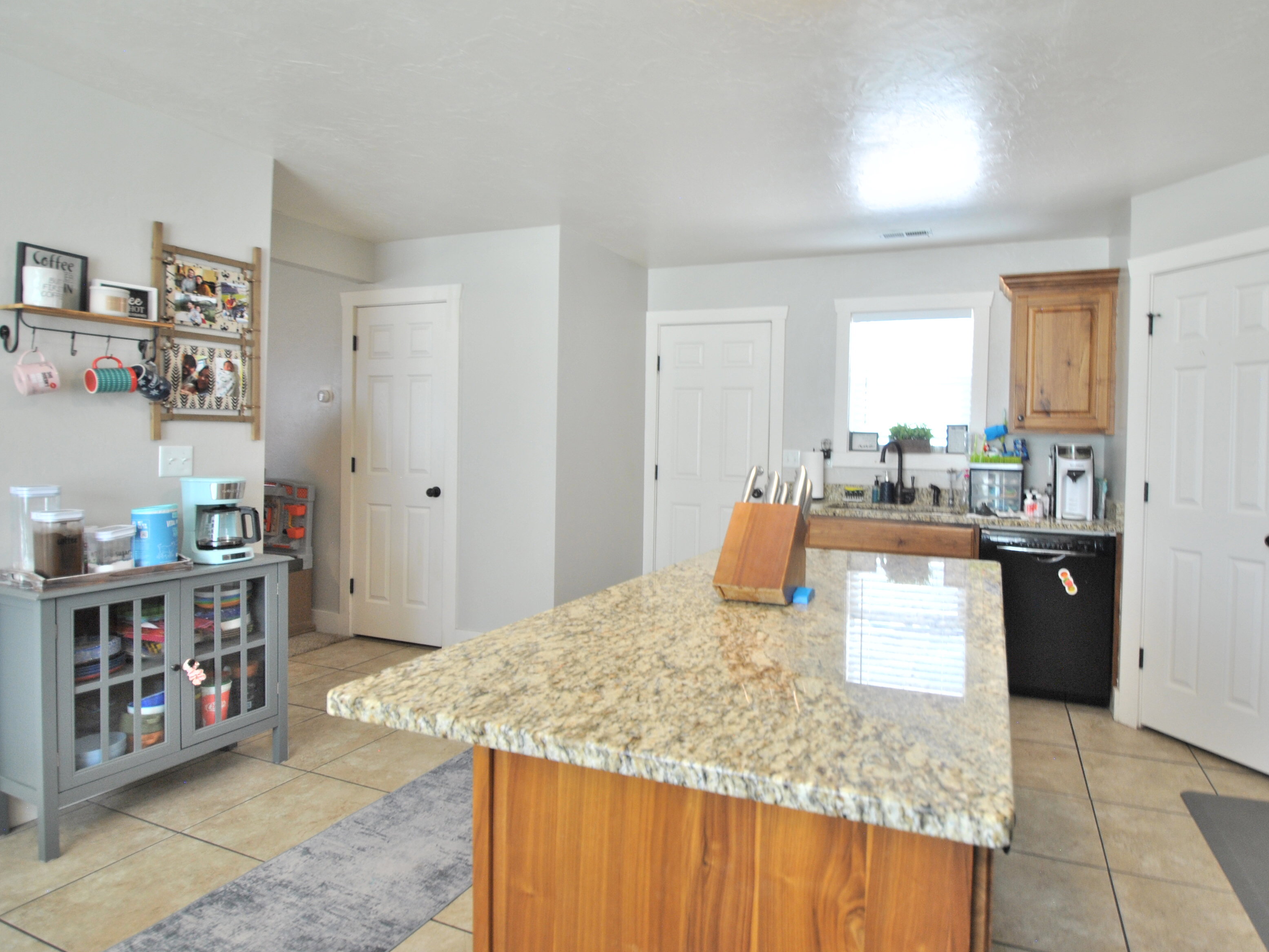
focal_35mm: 18
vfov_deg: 71.6
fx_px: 660
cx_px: 751
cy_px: 458
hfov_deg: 86.8
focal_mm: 10
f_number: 3.5
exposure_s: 1/30
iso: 200
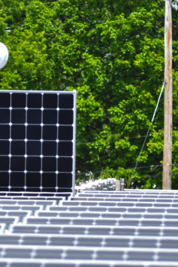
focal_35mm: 430
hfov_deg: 3.2
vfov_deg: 4.8
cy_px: 176
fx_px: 3187
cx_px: -5
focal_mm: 110
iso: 100
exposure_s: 1/1600
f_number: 4.5
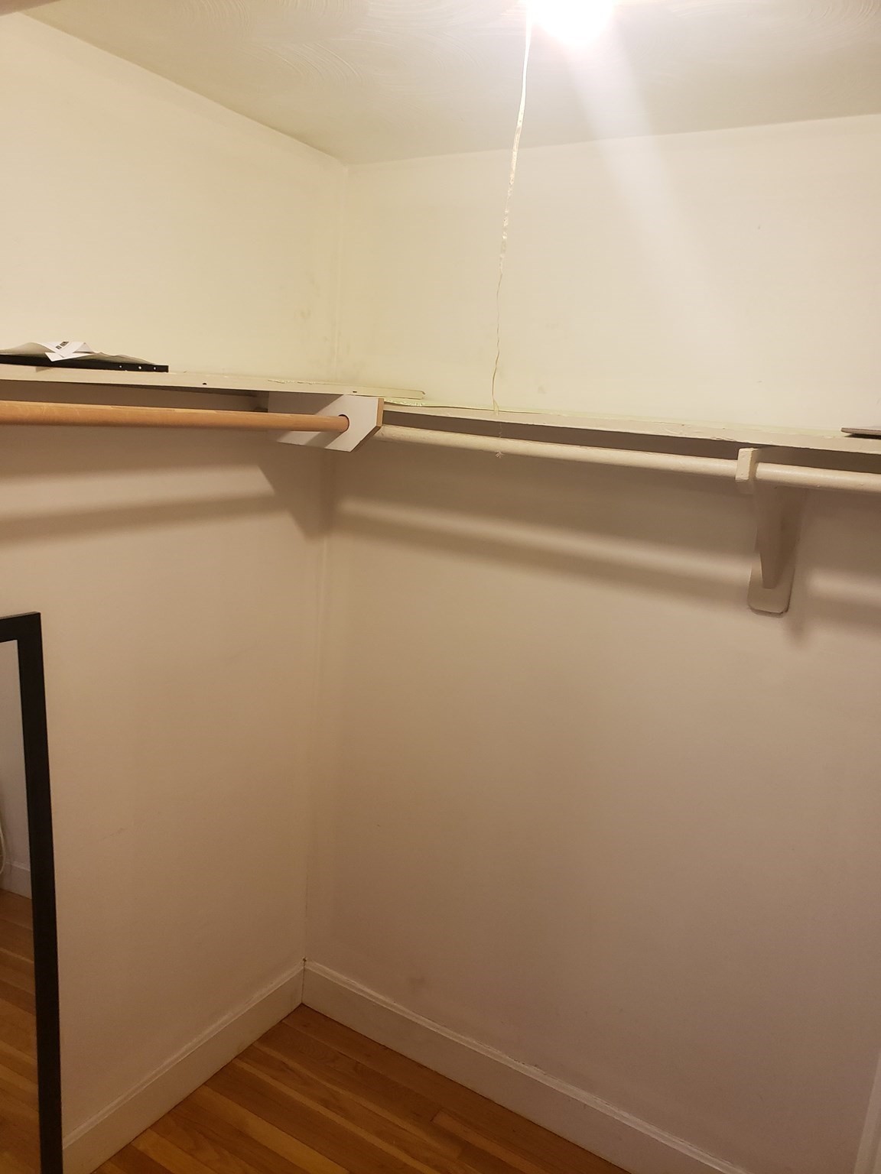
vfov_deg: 67.3
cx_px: 440
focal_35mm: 26
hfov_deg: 53.1
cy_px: 587
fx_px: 882
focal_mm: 4.3
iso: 250
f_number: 2.4
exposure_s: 1/40
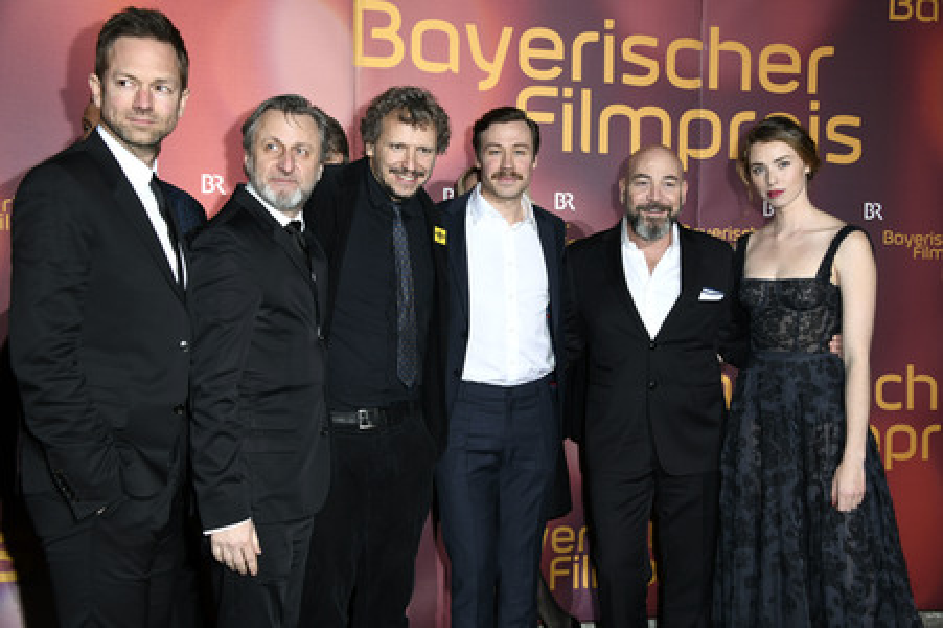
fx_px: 1152
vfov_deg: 30.5
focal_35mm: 44
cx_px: 472
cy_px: 314
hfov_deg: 44.5
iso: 500
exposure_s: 1/160
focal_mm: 44
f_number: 6.3
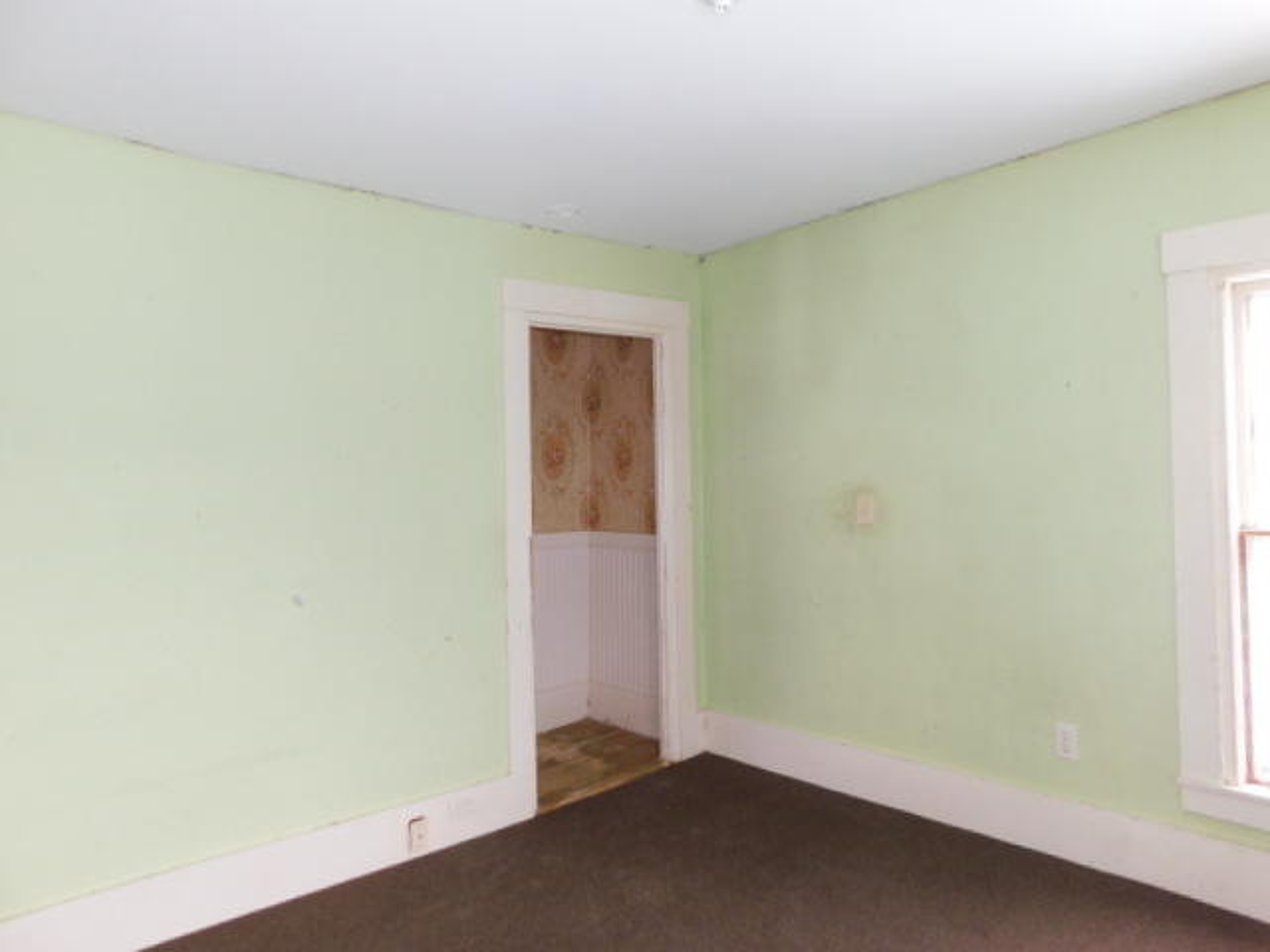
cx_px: 635
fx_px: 844
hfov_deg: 73.9
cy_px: 476
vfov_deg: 58.9
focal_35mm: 23
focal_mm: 4
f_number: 3
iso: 200
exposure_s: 1/30
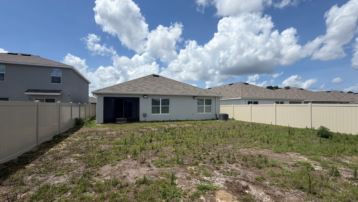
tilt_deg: +1.3
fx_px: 152
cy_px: 104
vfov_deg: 67.1
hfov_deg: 99.4
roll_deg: +0.8
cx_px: 177
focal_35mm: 16
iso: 20
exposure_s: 1/1399
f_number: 2.2
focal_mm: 2.22
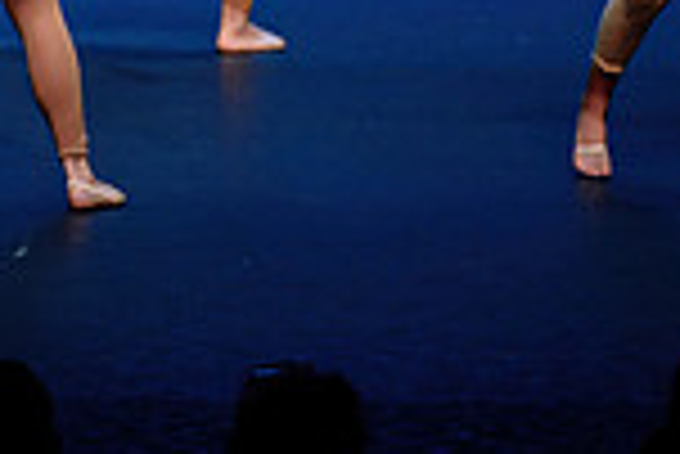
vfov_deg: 3.4
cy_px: -285
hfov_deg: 5.1
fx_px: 7619
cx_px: -324
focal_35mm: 403
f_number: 2.8
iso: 1250
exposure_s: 1/500
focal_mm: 105
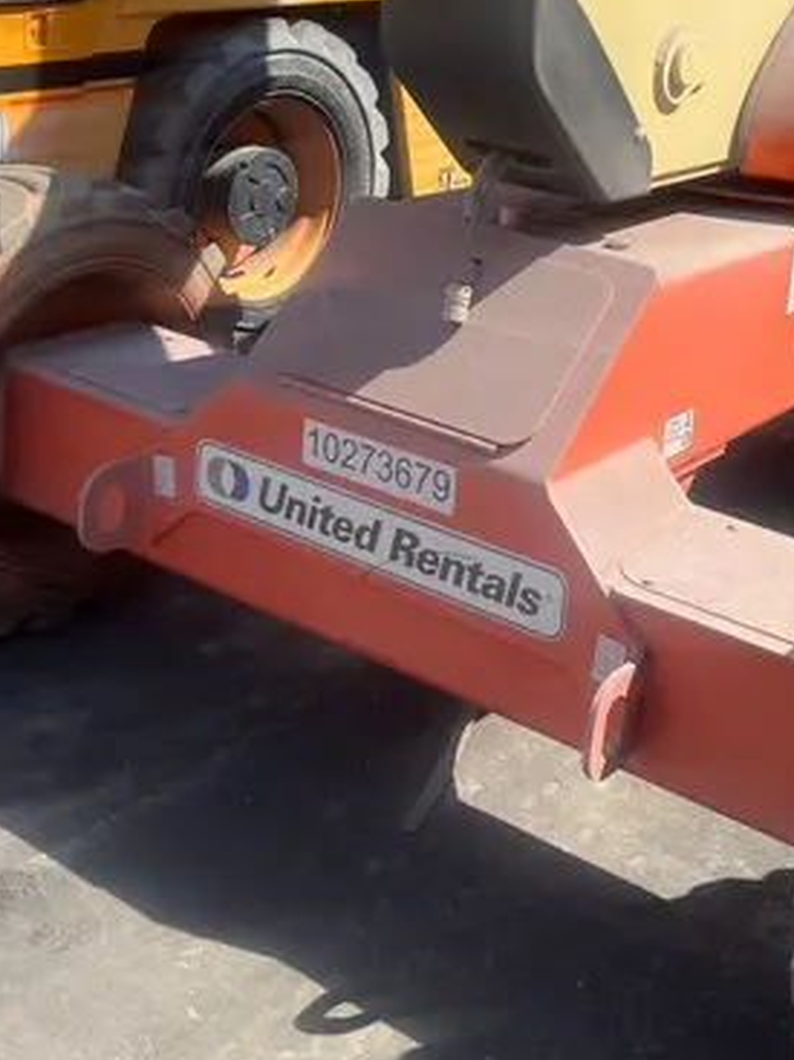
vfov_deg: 34.8
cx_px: 632
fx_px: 1591
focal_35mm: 52
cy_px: 108
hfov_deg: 27.5
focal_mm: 5.1
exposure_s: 1/2463
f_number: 1.6
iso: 50
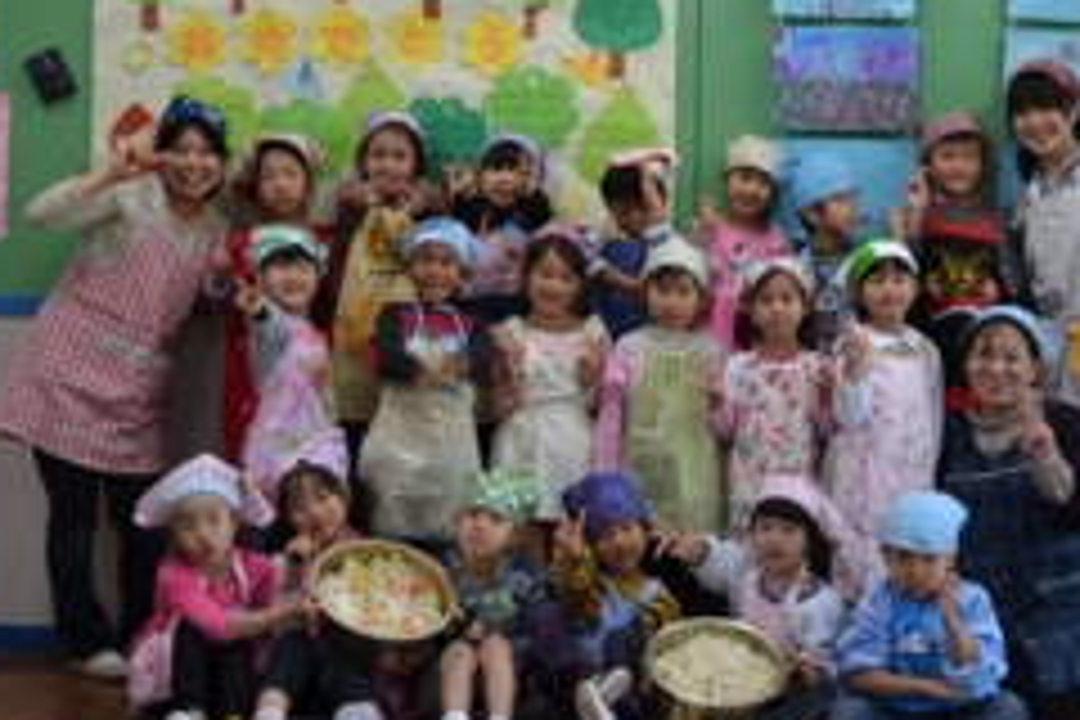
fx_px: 1800
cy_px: 340
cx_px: 693
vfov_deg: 22.6
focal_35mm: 60
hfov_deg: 33.2
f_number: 4
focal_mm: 24
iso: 400
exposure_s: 1/60
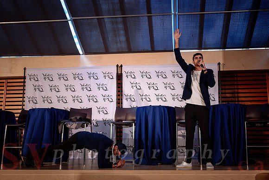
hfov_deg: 55.5
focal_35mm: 34
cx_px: 158
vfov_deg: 38.8
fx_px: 254
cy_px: 105
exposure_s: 1/200
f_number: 3.2
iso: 640
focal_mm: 28.5
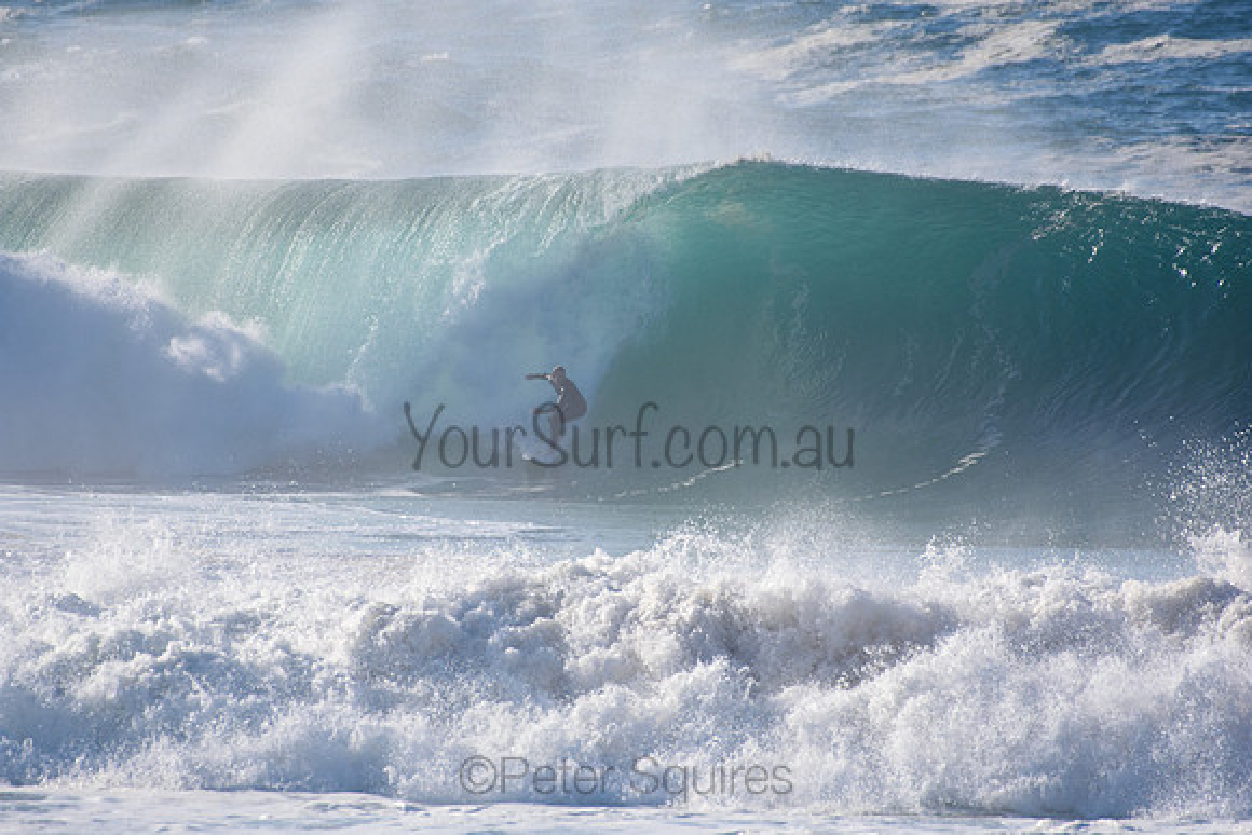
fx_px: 26088
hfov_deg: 2.7
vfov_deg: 1.8
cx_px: 626
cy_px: 418
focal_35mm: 750
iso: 320
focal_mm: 500
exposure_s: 1/2000
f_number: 5.6
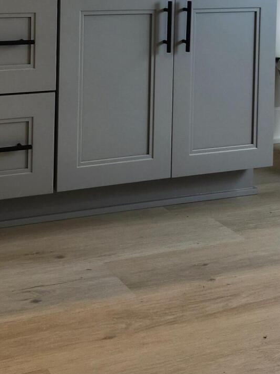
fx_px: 701
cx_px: 41
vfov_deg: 27.1
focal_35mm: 65
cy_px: -46
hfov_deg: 22.2
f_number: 1.8
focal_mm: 5.4
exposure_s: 1/120
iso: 50
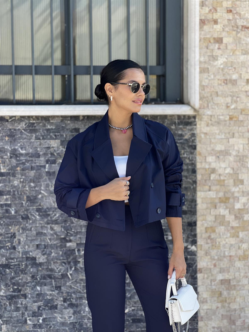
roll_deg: +1.3
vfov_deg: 25.3
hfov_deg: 19.1
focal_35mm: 77
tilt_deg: -2.0
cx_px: 124
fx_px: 739
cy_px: 166
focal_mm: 9
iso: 25
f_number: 2.8
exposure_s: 1/135
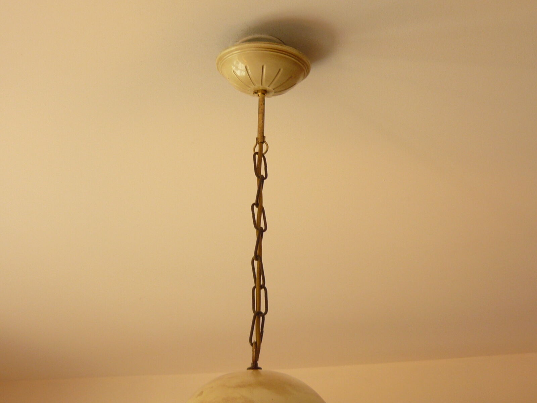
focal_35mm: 53
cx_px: 268
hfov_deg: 36.2
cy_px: 202
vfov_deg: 27.5
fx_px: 822
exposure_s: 1/50
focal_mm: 5.5
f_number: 2.8
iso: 100
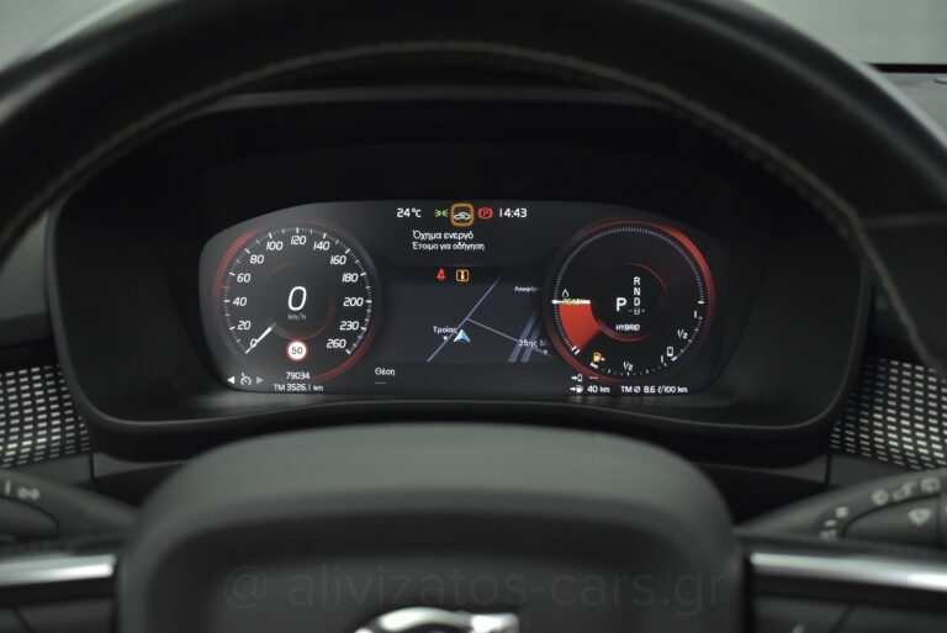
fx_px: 947
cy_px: 316
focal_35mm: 36
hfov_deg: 53.1
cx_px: 474
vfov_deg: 36.9
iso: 1600
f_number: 4
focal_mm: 24
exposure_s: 1/80
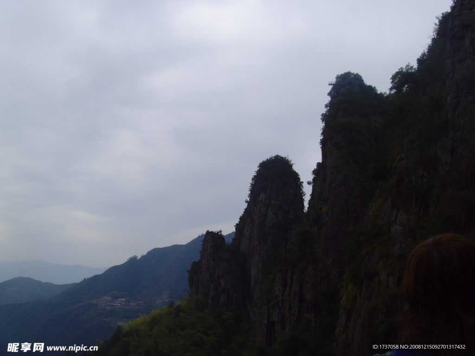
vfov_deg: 36.8
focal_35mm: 39
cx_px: 238
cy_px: 178
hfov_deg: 47.9
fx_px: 535
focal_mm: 6.6
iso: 80
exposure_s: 1/250
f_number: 6.3
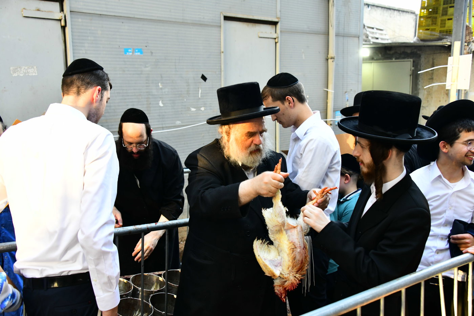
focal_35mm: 40
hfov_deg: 48.5
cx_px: 237
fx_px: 527
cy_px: 158
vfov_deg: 33.4
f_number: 5.6
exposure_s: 1/160
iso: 2000
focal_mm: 40
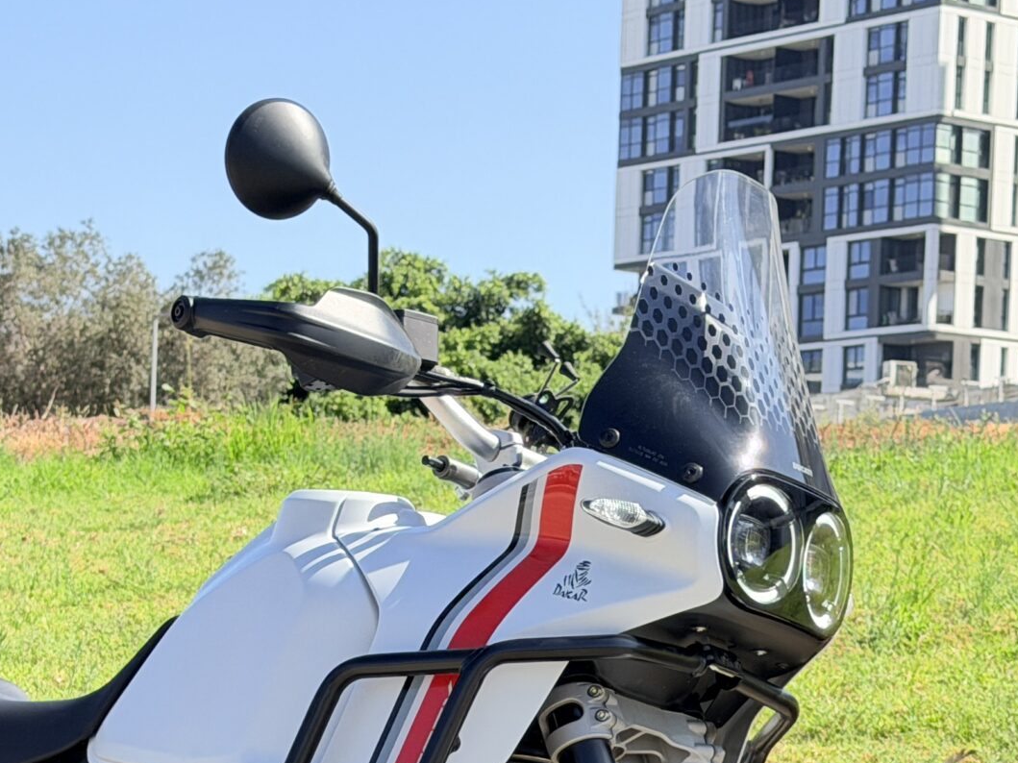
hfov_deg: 16.9
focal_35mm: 116
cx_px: 369
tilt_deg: -2.6
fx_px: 3411
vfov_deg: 12.5
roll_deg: -1.1
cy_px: 839
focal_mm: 6.76
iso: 100
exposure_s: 1/1642
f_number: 1.78
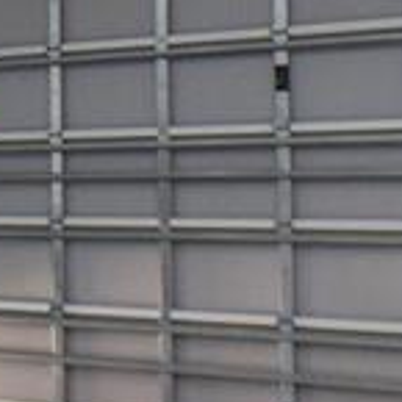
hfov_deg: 17.9
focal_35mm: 90
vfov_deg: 19.3
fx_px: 1182
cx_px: -130
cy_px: 144
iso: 800
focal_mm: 10
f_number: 5.6
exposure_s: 1/125
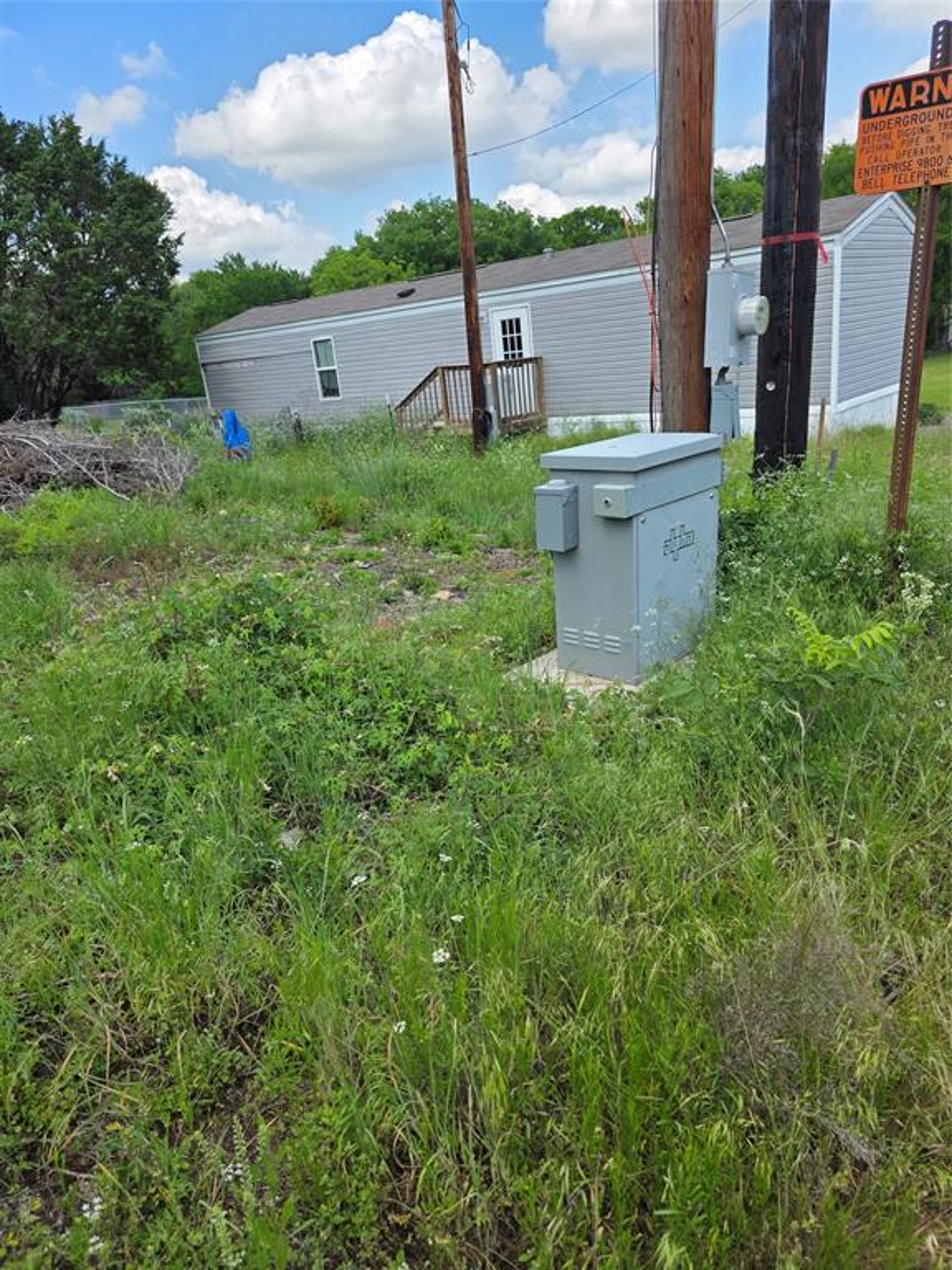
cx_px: 476
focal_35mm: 23
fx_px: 843
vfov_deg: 73.9
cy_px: 635
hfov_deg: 58.9
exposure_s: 1/2985
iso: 80
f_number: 1.7
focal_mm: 6.3
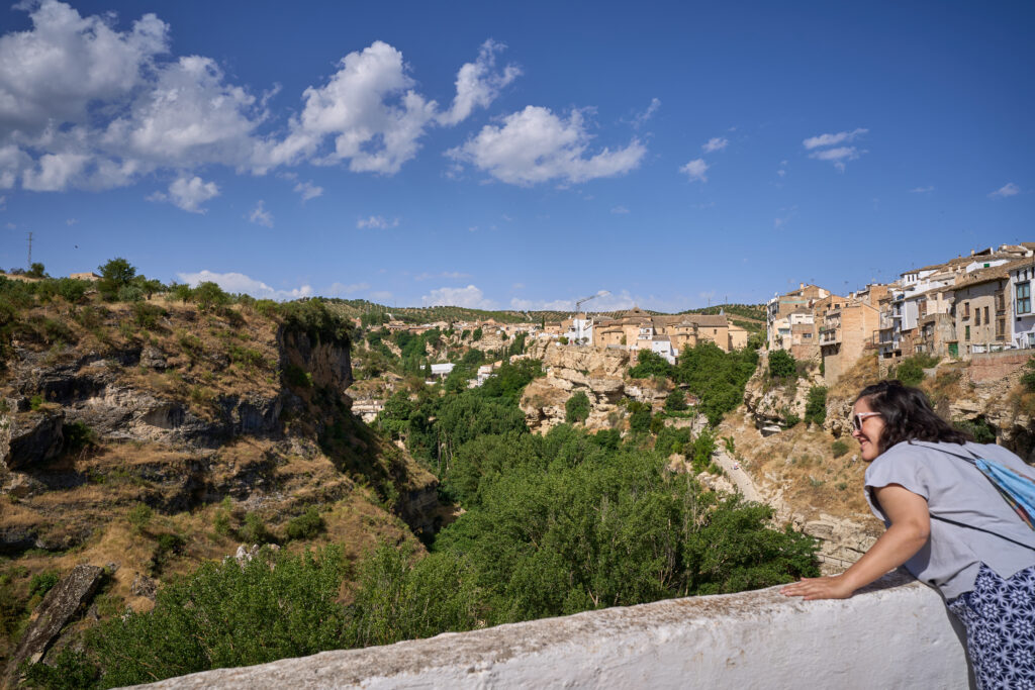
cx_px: 518
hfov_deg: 65.5
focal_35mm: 28
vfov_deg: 46.4
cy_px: 345
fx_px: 805
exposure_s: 1/400
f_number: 8
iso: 100
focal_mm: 28
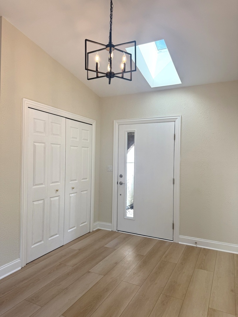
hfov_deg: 56.8
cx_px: 119
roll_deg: -1.1
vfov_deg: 71.6
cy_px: 158
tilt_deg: +0.6
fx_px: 220
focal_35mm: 24
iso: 100
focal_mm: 6.76
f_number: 1.78
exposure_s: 1/491
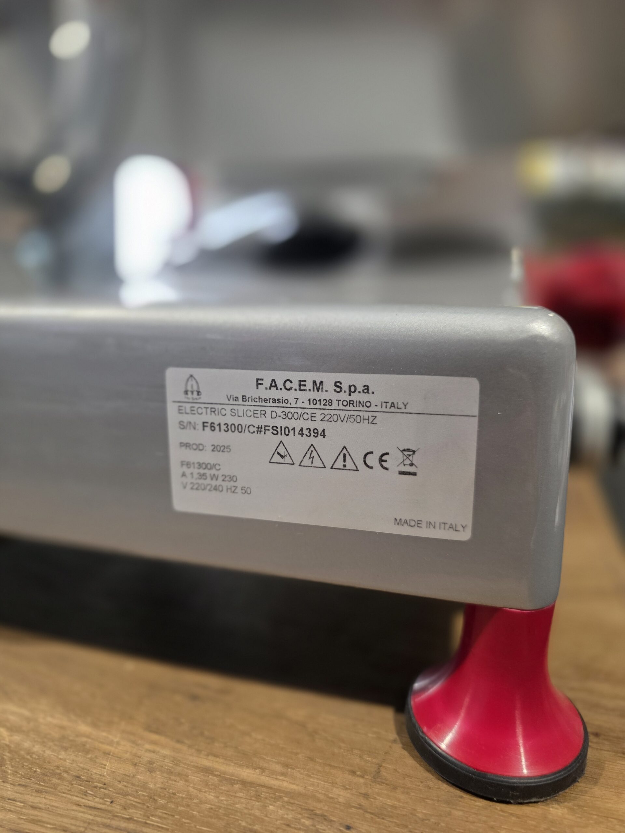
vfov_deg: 73.9
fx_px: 554
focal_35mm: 23
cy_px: 416
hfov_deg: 58.9
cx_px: 312
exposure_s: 1/100
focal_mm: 6.3
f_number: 1.7
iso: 320
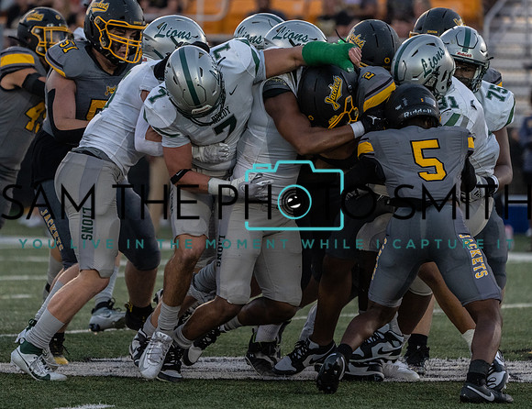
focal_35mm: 356
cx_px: 256
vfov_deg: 4.2
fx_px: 5524
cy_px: 211
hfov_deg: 5.5
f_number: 5.6
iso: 4000
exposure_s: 1/1000
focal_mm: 315
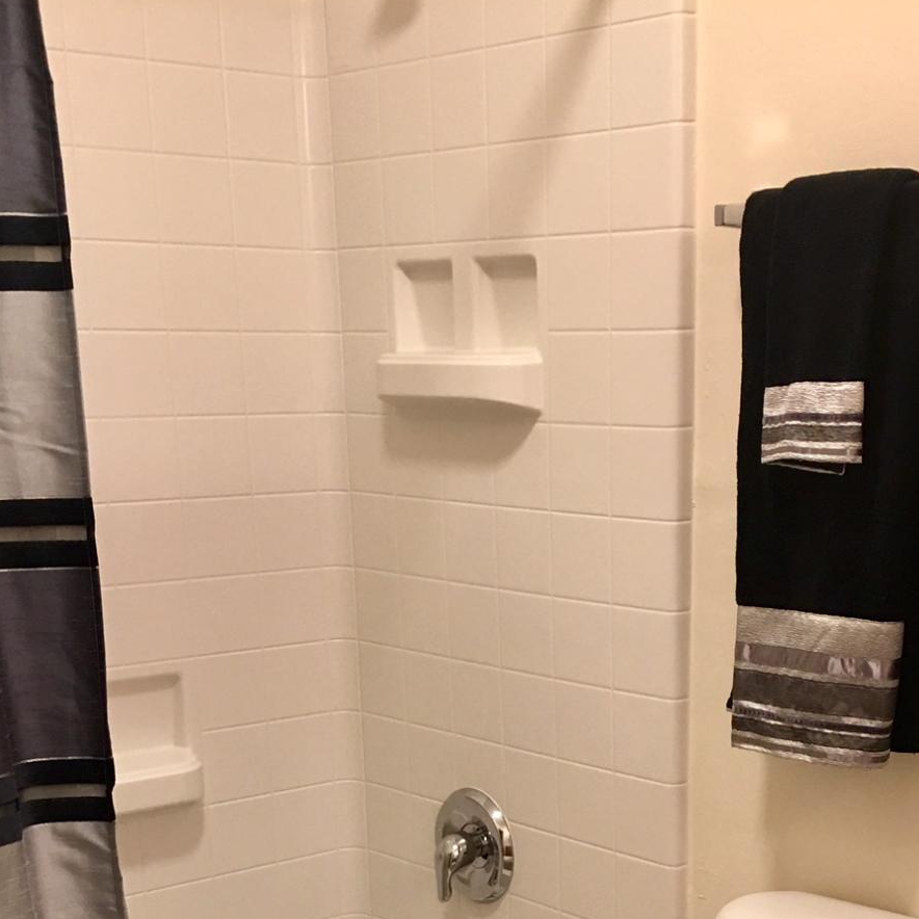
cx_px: 611
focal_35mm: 58
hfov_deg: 29.4
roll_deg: +0.1
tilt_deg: -16.8
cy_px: 898
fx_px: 1742
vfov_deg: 28.0
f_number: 2.2
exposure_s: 1/15
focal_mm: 4.15
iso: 50
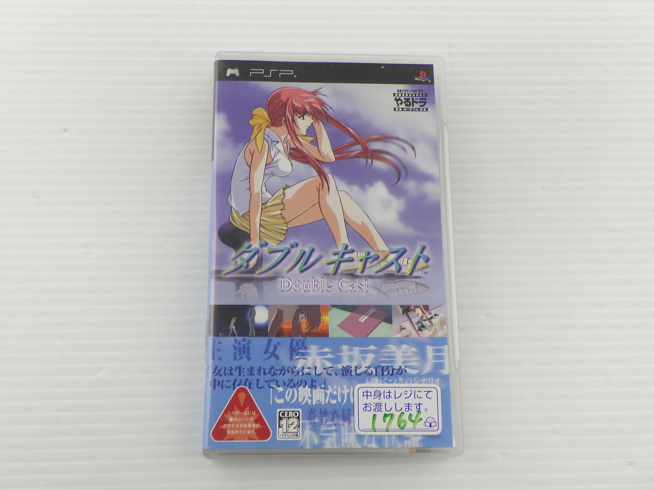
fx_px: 794
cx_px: 327
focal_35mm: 42
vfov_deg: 34.3
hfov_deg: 44.8
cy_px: 245
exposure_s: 1/60
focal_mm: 7.5
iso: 200
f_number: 4.2
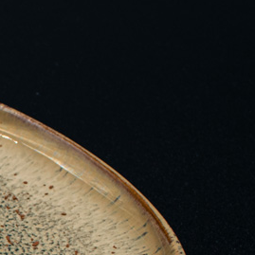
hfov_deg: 12.0
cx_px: -236
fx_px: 1091
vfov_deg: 12.8
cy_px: 354
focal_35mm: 131
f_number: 8
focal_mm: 23
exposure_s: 1/60
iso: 100
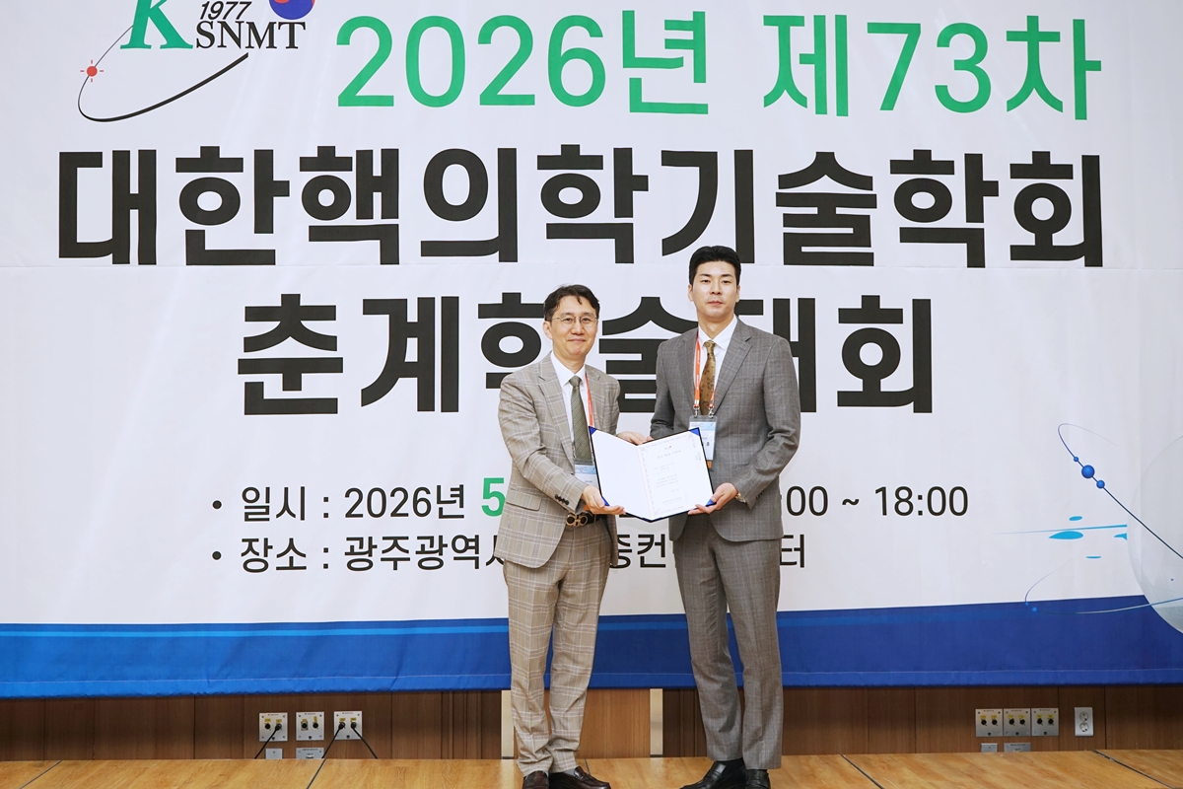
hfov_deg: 44.5
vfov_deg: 30.5
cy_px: 394
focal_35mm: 44
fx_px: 1446
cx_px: 592
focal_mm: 44
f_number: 6.3
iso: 400
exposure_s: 1/125
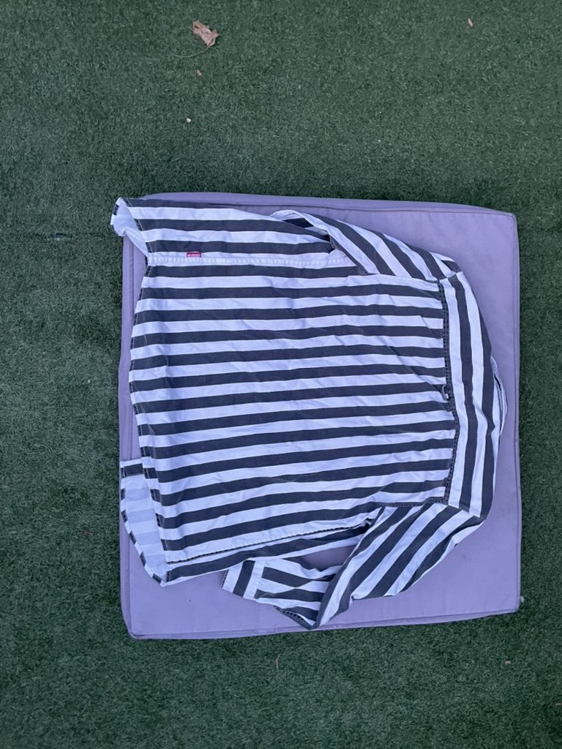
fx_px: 563
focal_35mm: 26
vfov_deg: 67.3
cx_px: 281
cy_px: 374
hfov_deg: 53.1
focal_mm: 4.2
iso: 500
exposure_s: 1/48
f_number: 1.6
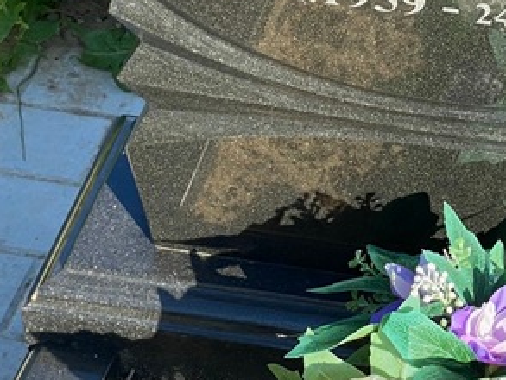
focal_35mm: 142
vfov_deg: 10.2
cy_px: -112
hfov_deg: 13.7
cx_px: 523
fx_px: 2077
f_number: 2
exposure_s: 1/639
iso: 20
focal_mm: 6
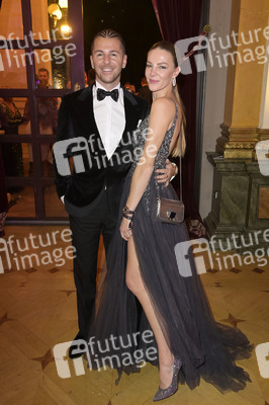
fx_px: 359
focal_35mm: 32
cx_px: 134
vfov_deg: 58.8
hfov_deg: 41.0
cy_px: 202
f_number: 5.6
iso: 2500
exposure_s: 1/40
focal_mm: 32
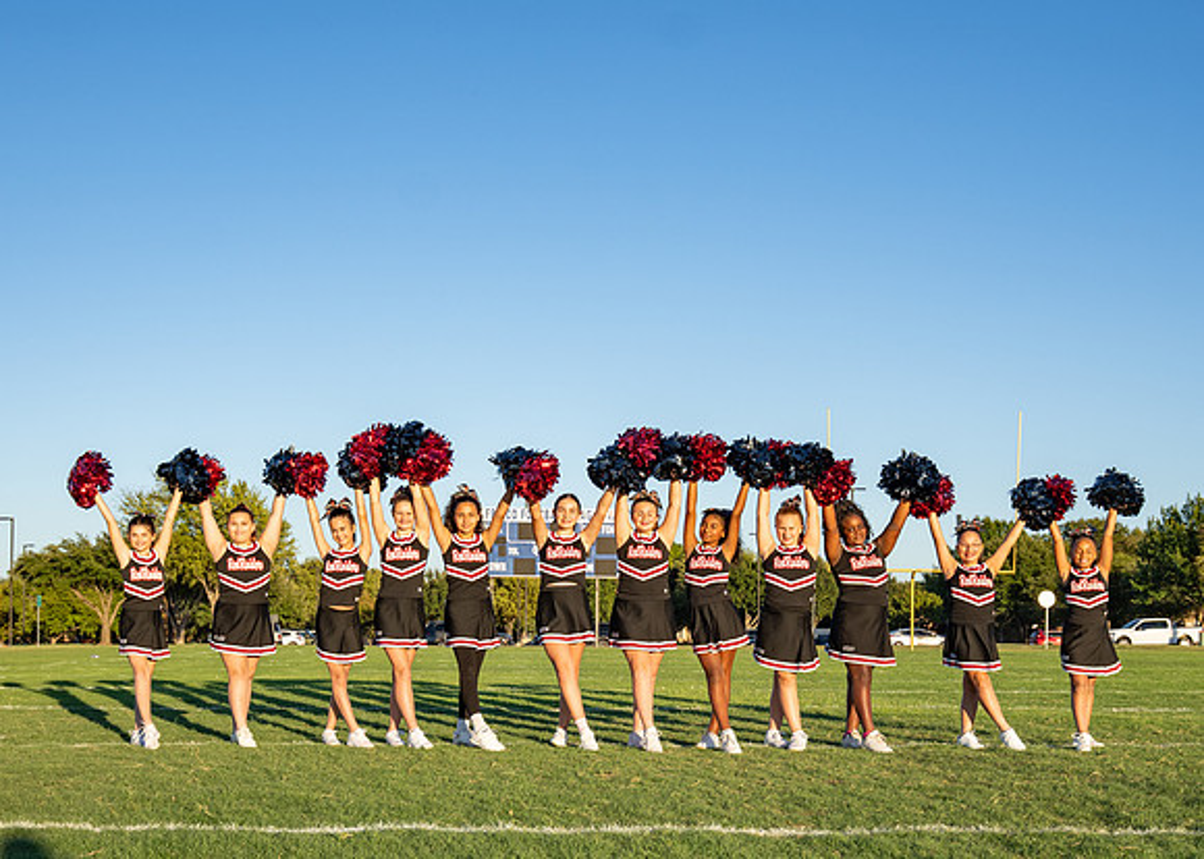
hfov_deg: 37.5
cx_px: 606
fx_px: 1772
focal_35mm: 52
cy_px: 613
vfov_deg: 27.0
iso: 125
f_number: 5
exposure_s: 1/500
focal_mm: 30.5
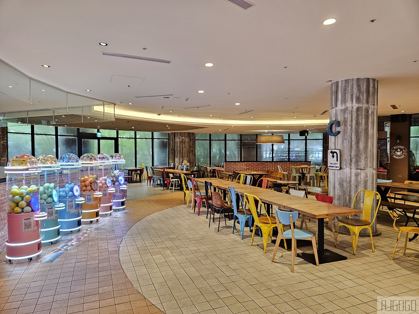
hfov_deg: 73.9
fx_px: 278
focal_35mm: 23
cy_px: 157
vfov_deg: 58.9
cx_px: 210
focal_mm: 5.4
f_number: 1.8
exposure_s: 1/120
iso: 320
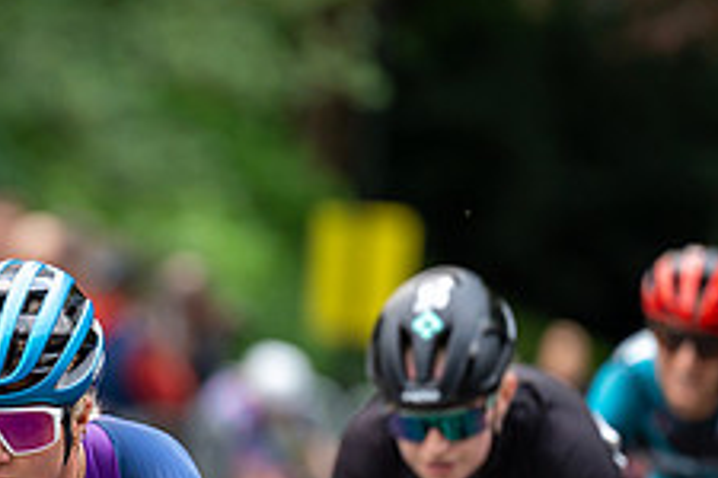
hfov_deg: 4.0
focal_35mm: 515
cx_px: 22
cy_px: 394
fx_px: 10271
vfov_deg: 2.7
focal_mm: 200
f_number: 2.8
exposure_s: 1/500
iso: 640
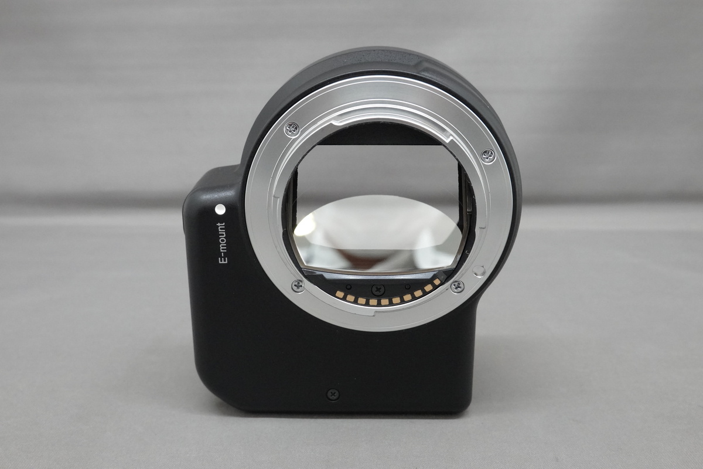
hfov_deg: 46.4
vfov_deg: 31.9
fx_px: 820
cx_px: 352
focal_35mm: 42
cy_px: 234
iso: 1600
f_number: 5.6
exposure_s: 1/50
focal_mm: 15.59
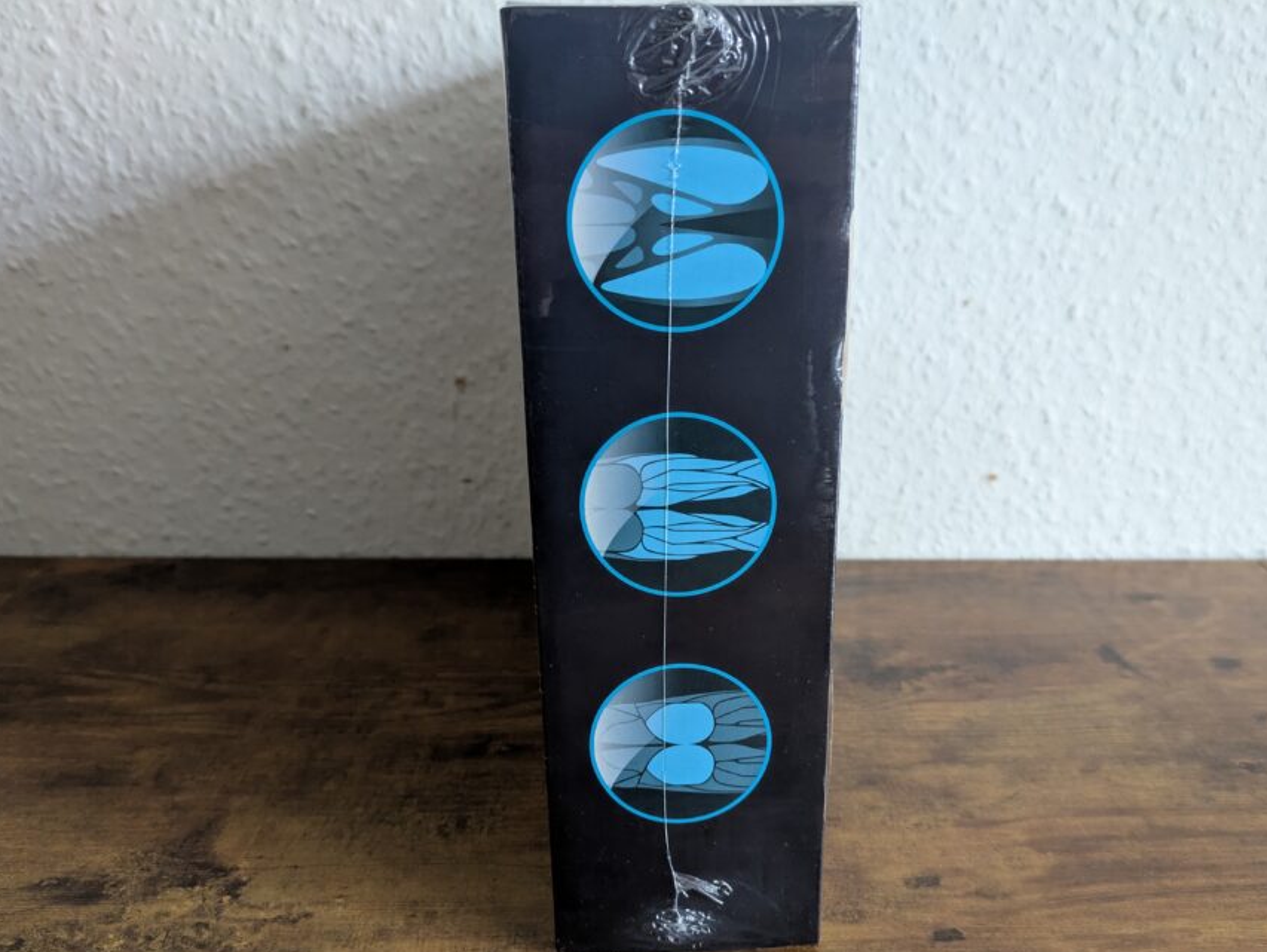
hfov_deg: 59.9
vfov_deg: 46.8
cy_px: 521
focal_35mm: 30
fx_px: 1099
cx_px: 680
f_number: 1.89
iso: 520
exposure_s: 1/25
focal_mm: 5.43
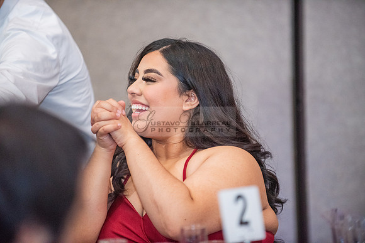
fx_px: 2028
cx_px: 182
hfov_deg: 10.3
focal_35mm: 200
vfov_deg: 6.9
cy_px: 122
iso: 3200
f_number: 2.8
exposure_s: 1/250
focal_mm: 200
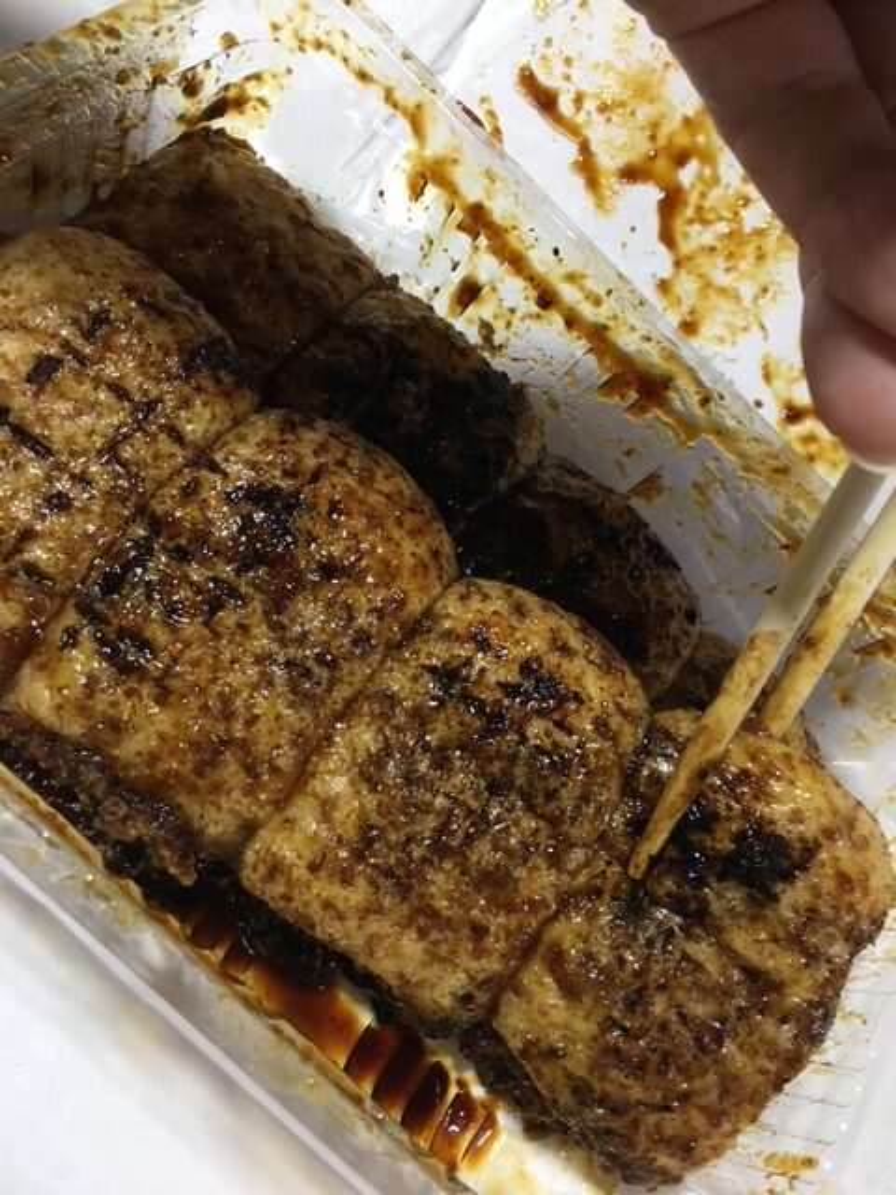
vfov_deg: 61.7
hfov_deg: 48.2
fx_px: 1001
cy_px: 598
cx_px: 448
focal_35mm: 29
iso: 125
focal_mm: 4.15
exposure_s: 1/30
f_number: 2.2
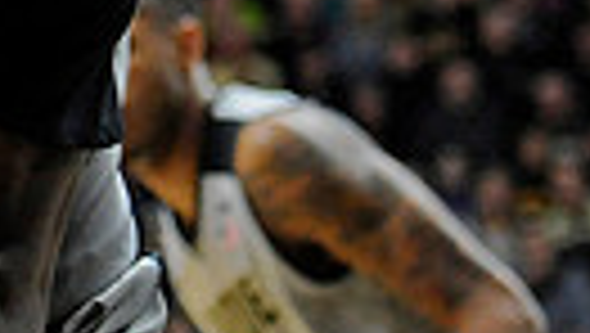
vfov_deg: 3.2
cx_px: 68
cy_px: -245
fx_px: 5967
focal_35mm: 381
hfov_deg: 5.7
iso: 4000
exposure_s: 1/1000
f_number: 3.5
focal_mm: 82
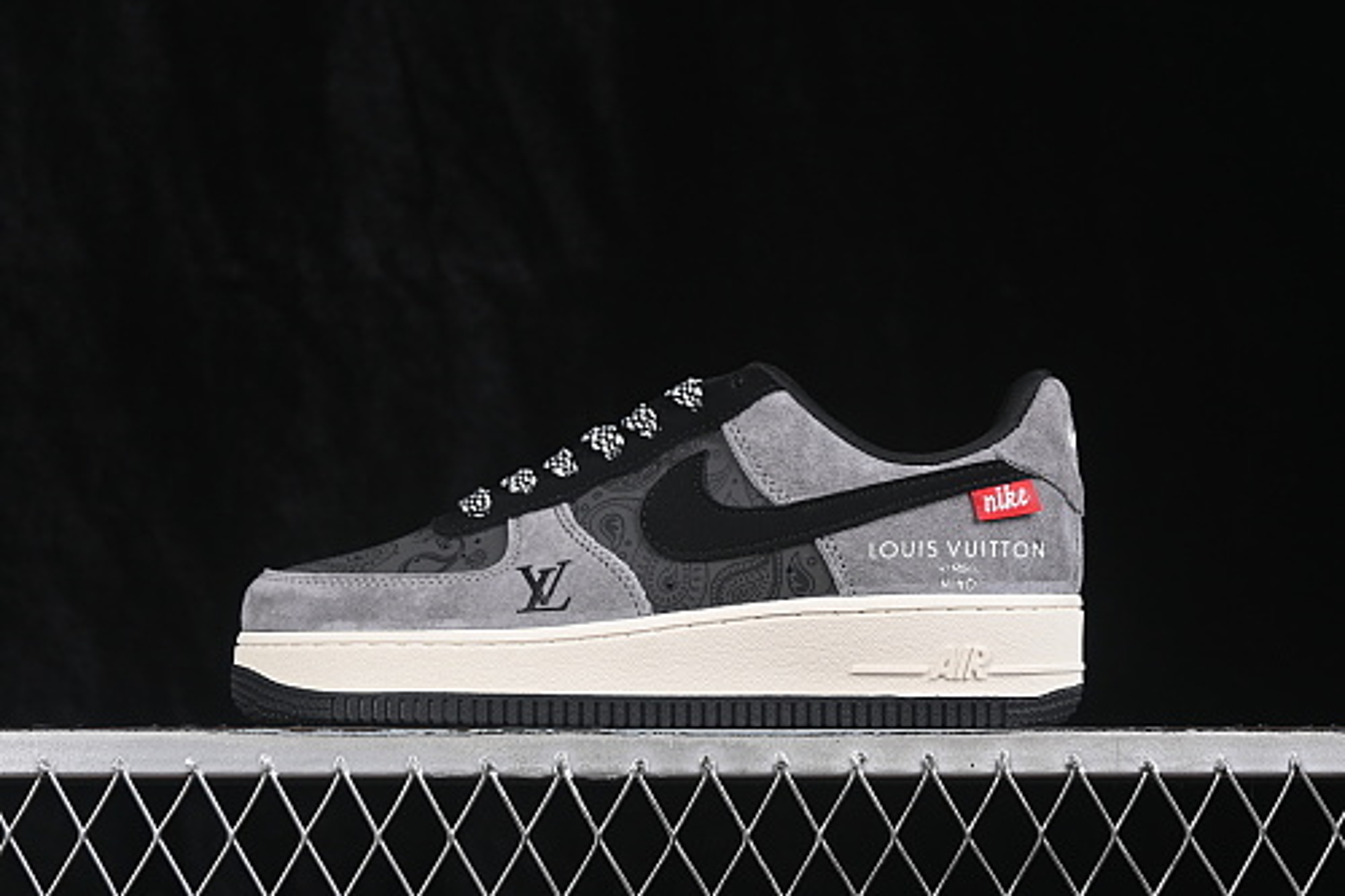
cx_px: 672
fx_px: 2801
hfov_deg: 27.0
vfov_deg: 18.2
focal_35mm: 75
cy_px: 448
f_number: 7.1
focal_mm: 50
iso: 160
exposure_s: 1/60
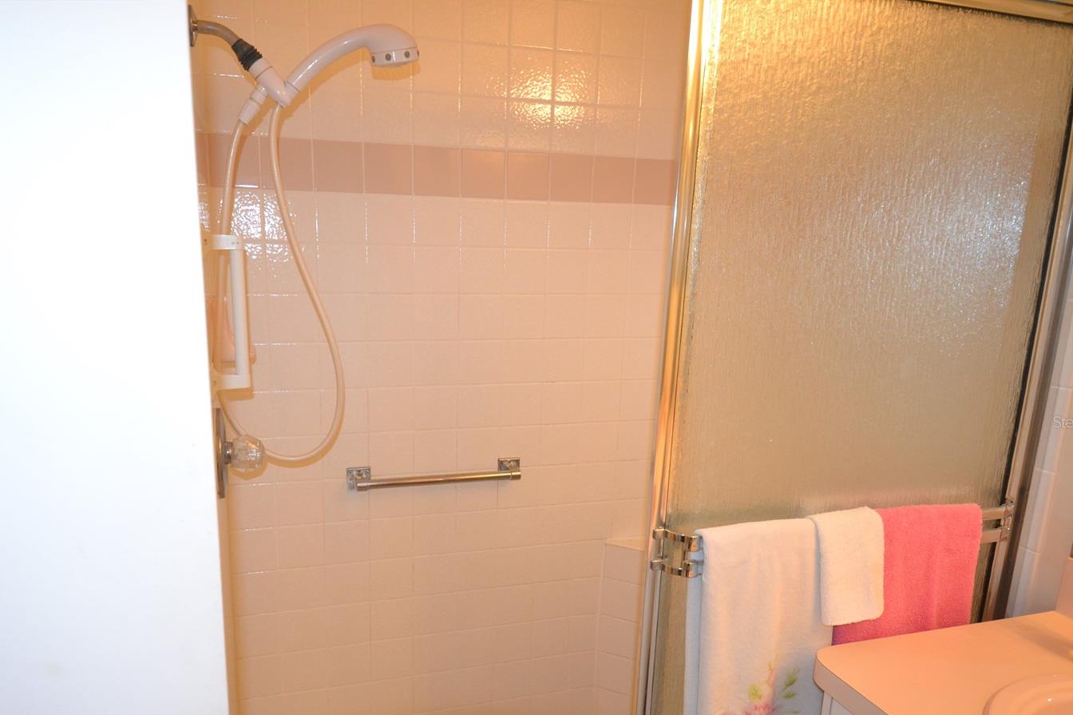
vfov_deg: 51.0
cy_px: 422
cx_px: 485
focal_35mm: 25
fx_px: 745
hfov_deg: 71.4
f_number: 4
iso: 1000
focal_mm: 14
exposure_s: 1/60
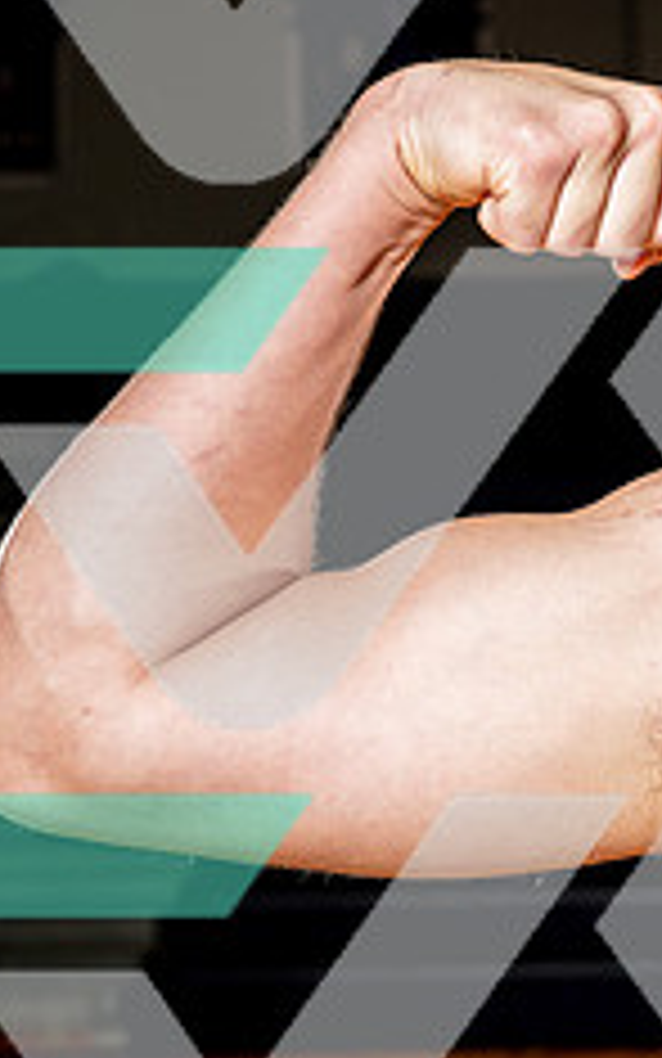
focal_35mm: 141
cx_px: 1004
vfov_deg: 14.8
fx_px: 4068
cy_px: 488
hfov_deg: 9.1
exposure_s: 1/250
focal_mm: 56
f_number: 5.6
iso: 320
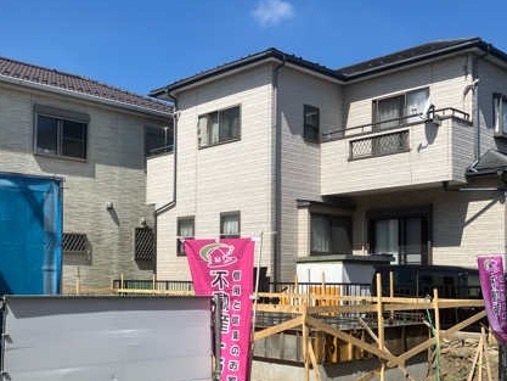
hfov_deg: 43.8
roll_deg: -0.3
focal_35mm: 43
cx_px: 264
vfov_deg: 33.3
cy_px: 251
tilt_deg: +2.0
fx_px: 630
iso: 32
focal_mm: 3.99
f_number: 1.8
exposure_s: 1/2433
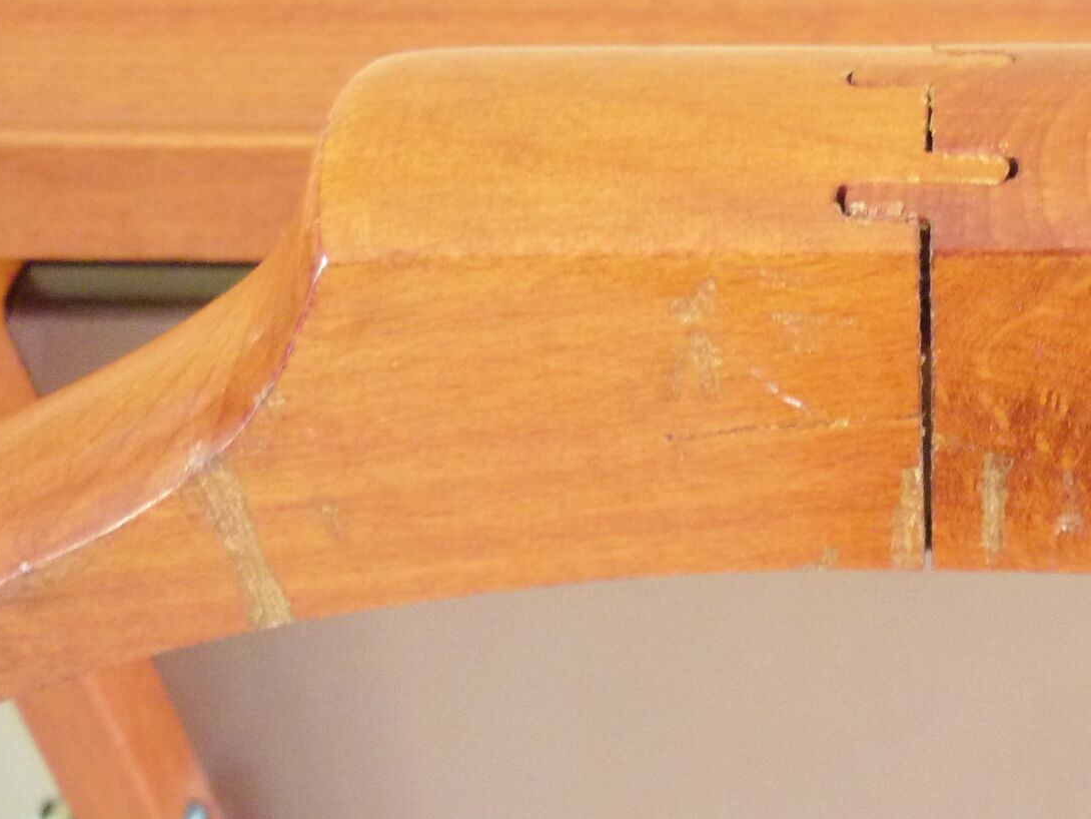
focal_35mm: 62
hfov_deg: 30.2
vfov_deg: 23.5
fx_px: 1954
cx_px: 931
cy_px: 581
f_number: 2.8
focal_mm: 5.5
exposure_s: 1/25
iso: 400
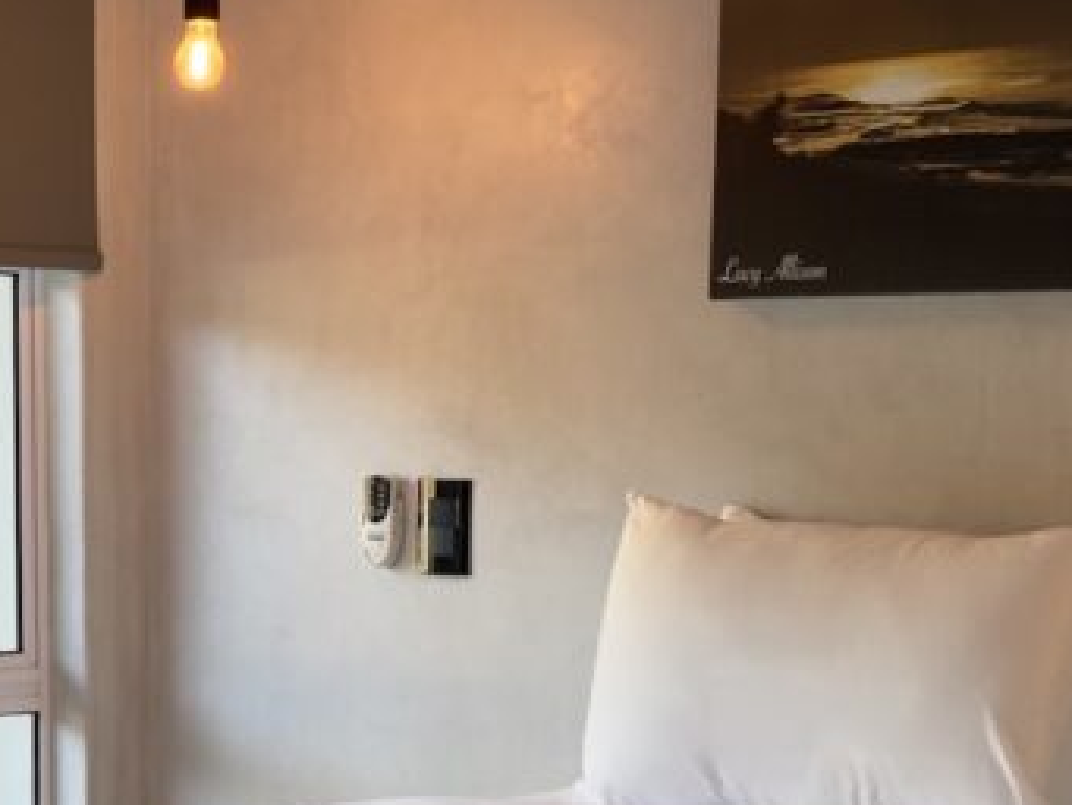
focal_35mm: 108
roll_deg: +0.2
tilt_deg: -4.2
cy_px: 695
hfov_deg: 18.1
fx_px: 3346
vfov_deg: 13.6
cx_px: 245
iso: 64
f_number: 1.78
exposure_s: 1/100
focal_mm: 6.76
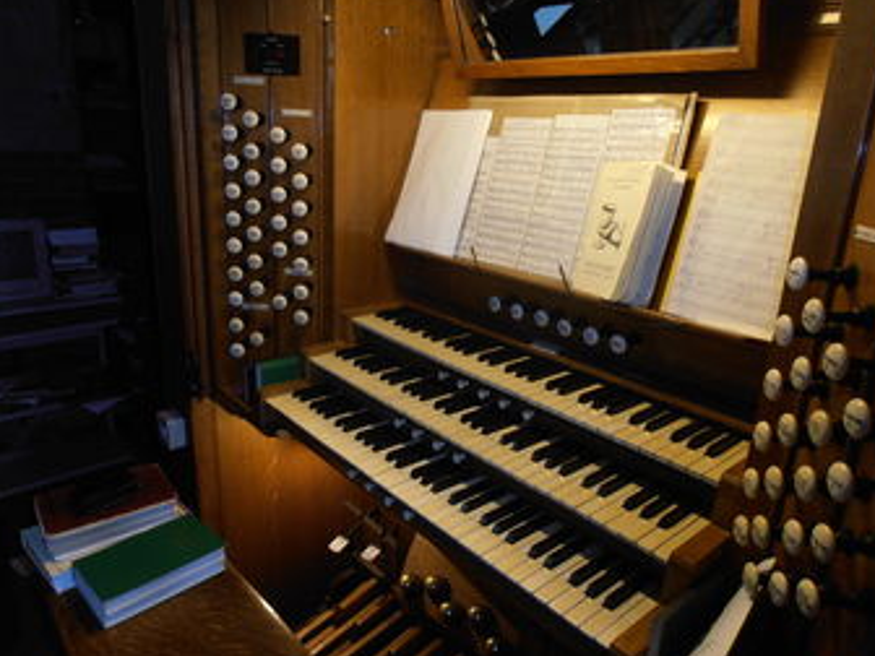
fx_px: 632
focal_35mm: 25
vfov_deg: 54.9
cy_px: 327
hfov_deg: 69.4
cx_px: 448
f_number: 3
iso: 125
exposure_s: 1/30
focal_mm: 4.2
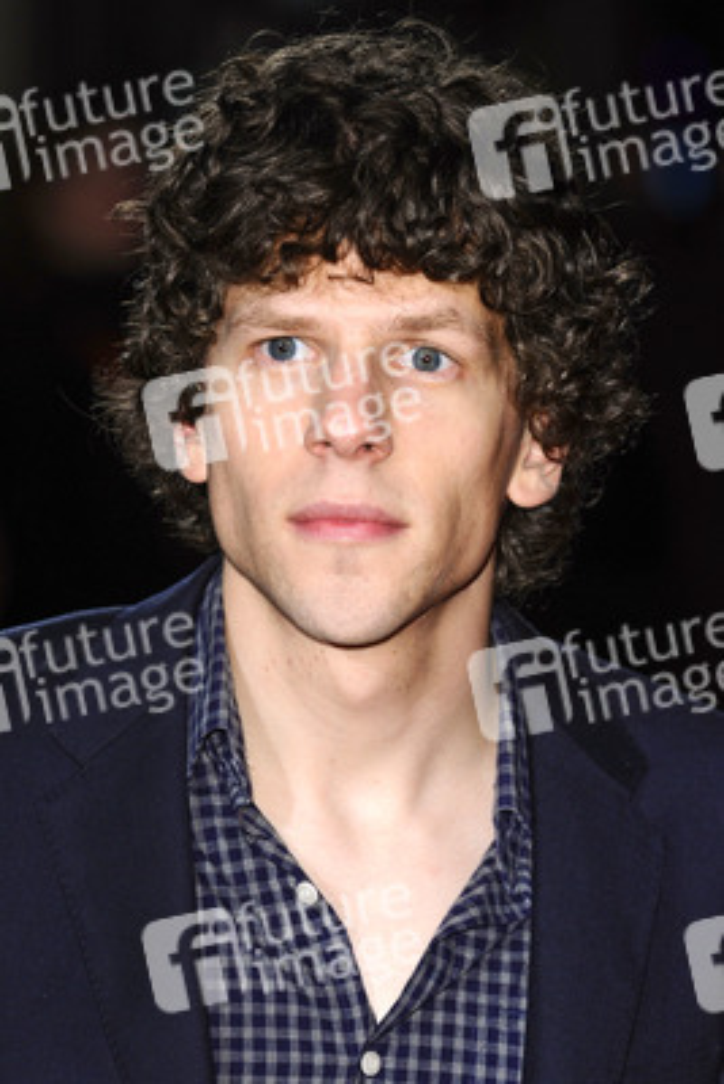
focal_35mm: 202
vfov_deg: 10.2
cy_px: 542
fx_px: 6103
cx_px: 362
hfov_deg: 6.8
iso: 320
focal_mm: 135
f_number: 4.5
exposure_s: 1/200
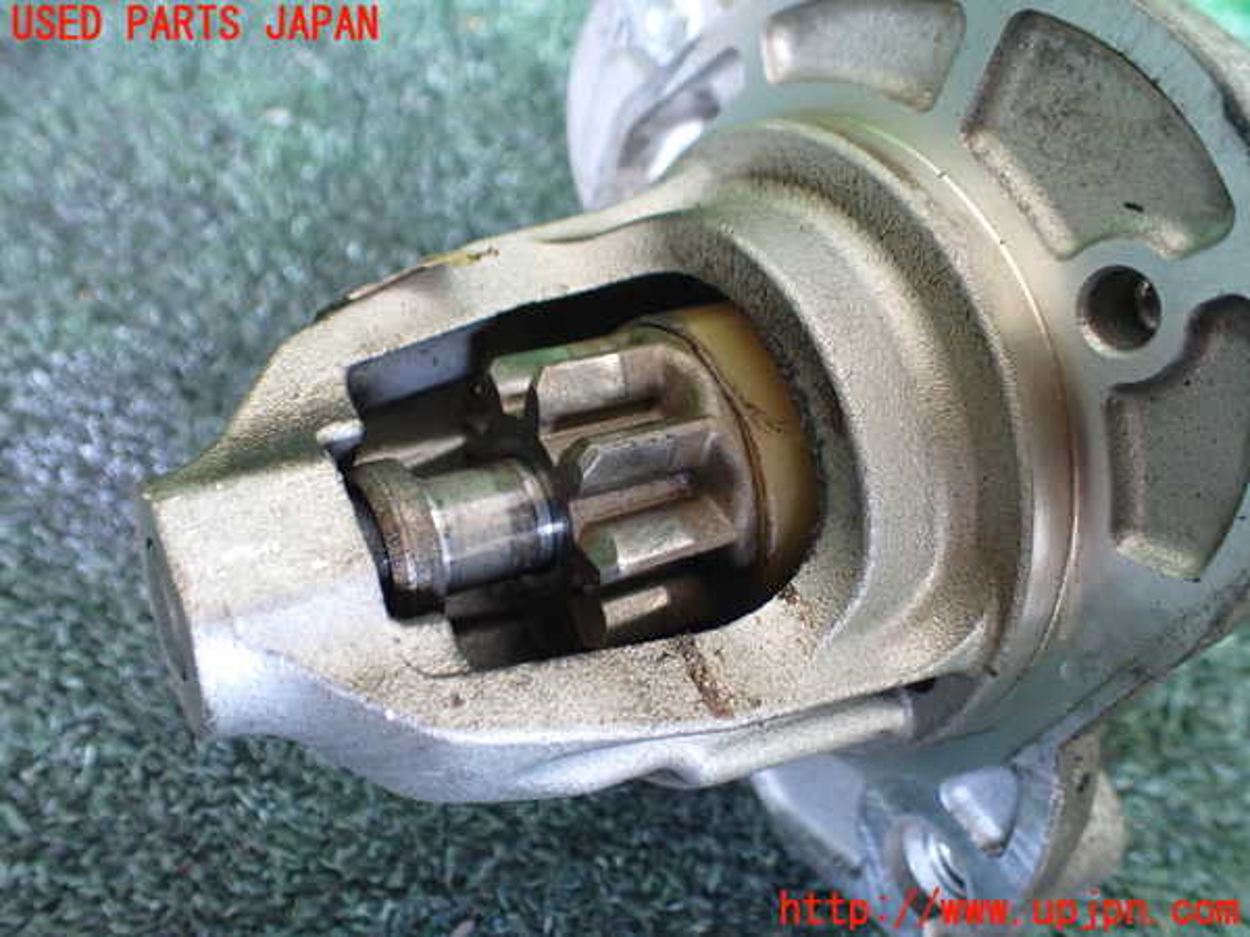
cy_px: 468
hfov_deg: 60.0
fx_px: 1083
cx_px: 625
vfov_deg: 46.8
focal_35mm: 30
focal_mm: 5.4
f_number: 2.3
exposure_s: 1/50
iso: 800
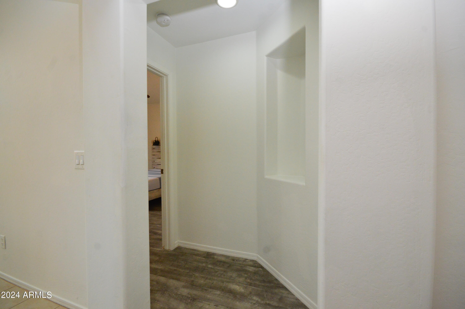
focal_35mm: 15
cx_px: 232
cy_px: 154
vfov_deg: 77.2
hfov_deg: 100.4
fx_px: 194
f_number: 8
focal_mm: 10
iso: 1600
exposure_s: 1/100
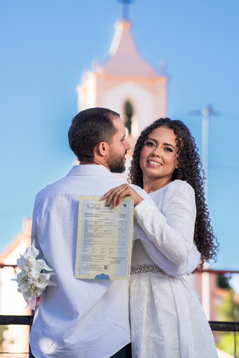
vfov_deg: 16.1
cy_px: 179
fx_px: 1270
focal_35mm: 128
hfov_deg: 10.8
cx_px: 120
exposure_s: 1/500
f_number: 2.5
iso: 125
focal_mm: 85
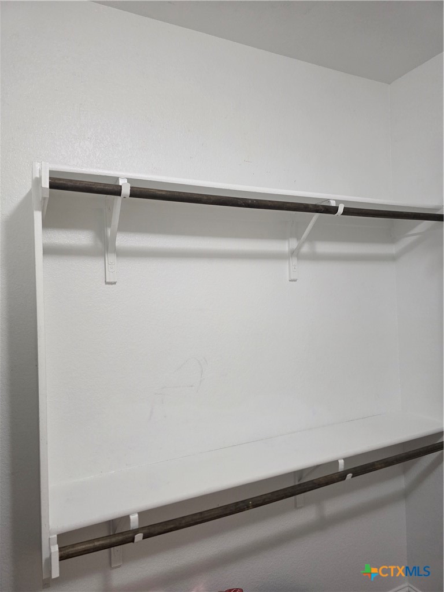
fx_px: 393
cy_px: 296
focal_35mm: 23
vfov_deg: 73.9
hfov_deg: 58.9
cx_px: 222
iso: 640
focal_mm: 6.3
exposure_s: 1/120
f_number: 1.7
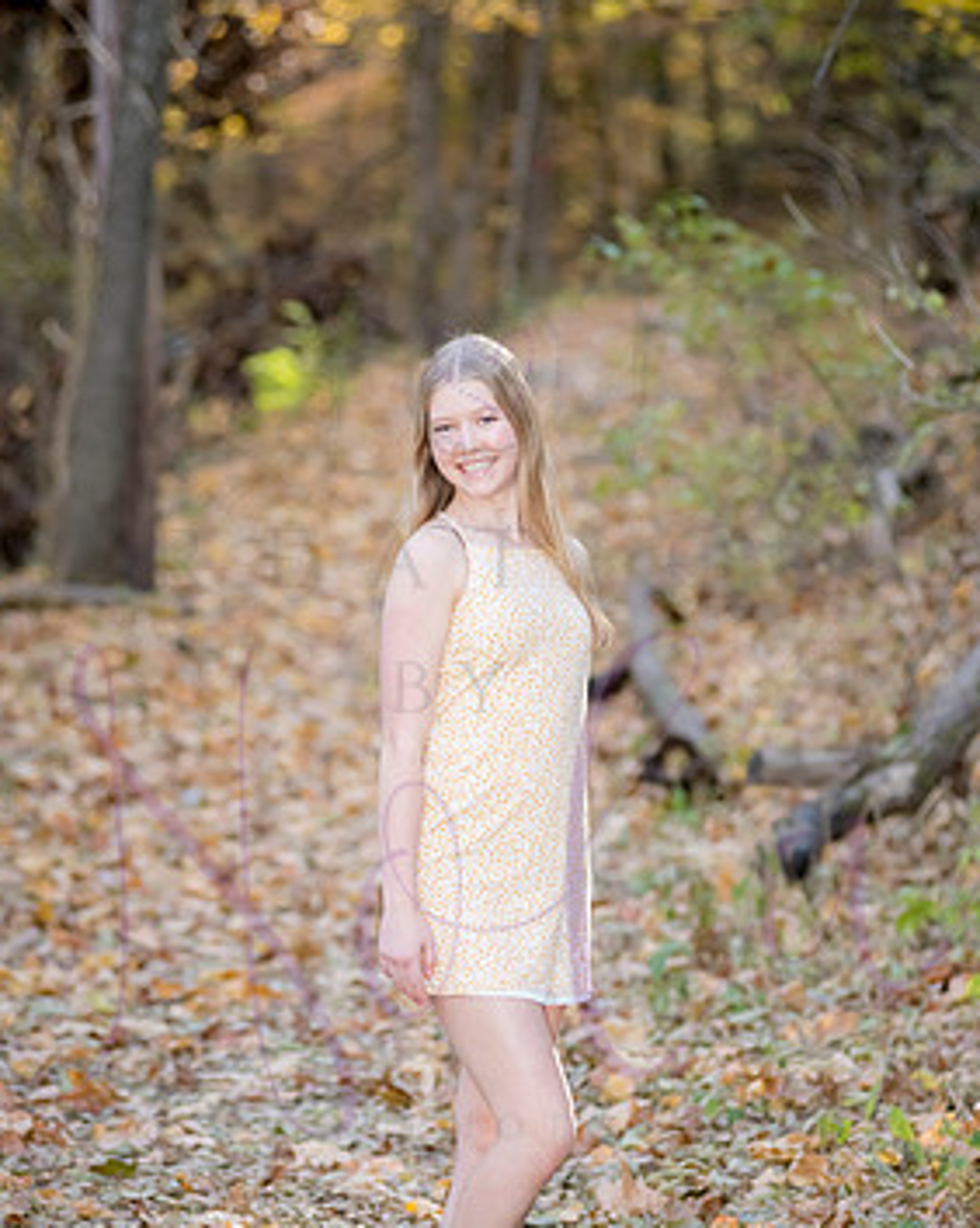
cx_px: 497
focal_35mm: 134
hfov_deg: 11.5
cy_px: 682
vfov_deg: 14.4
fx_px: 4862
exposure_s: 1/320
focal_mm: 112
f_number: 4
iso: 800
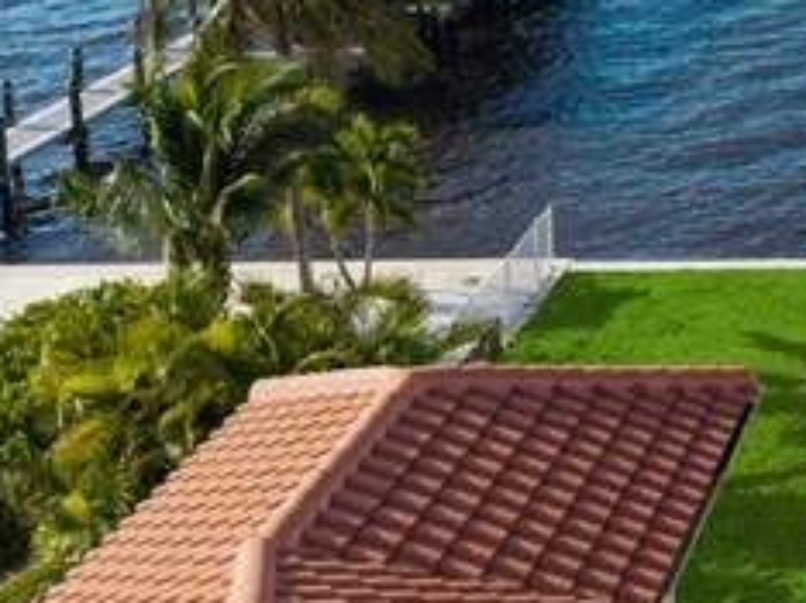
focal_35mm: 82
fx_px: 1907
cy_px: -160
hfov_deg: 20.2
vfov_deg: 17.0
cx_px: 1240
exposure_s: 1/500
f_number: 1.8
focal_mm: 8.67
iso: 100
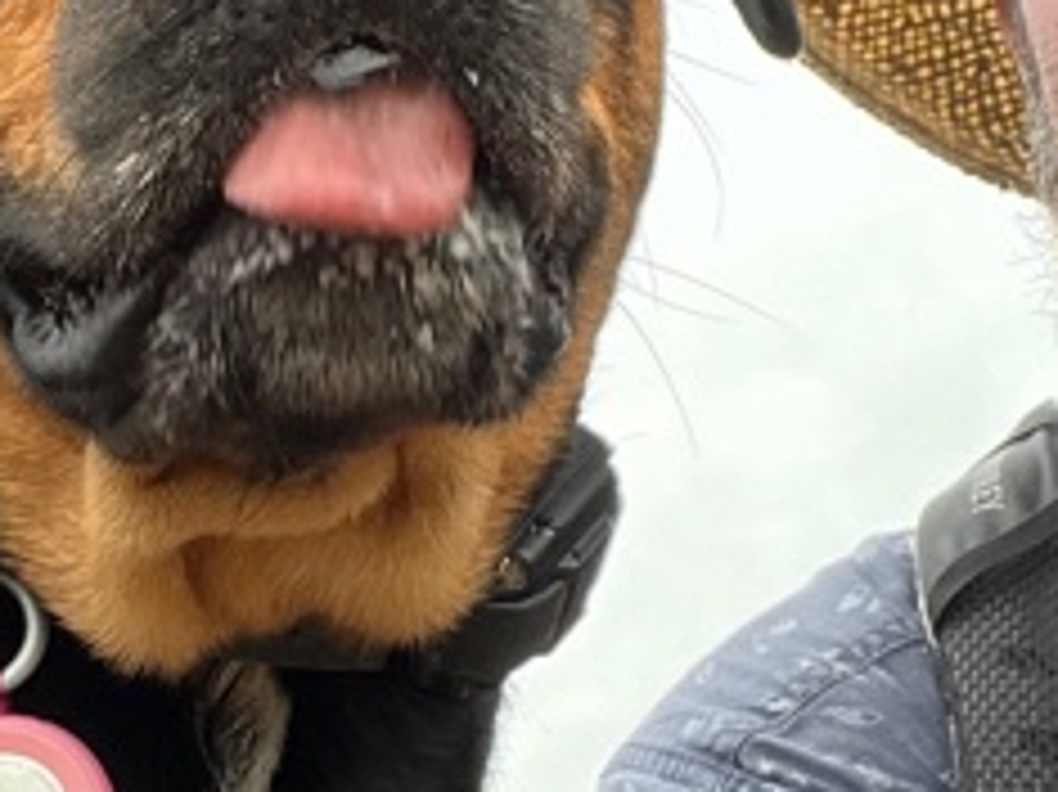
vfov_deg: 14.4
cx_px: 401
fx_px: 3116
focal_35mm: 102
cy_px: 698
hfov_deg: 19.2
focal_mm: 2.71
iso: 40
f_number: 2.2
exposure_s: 1/169
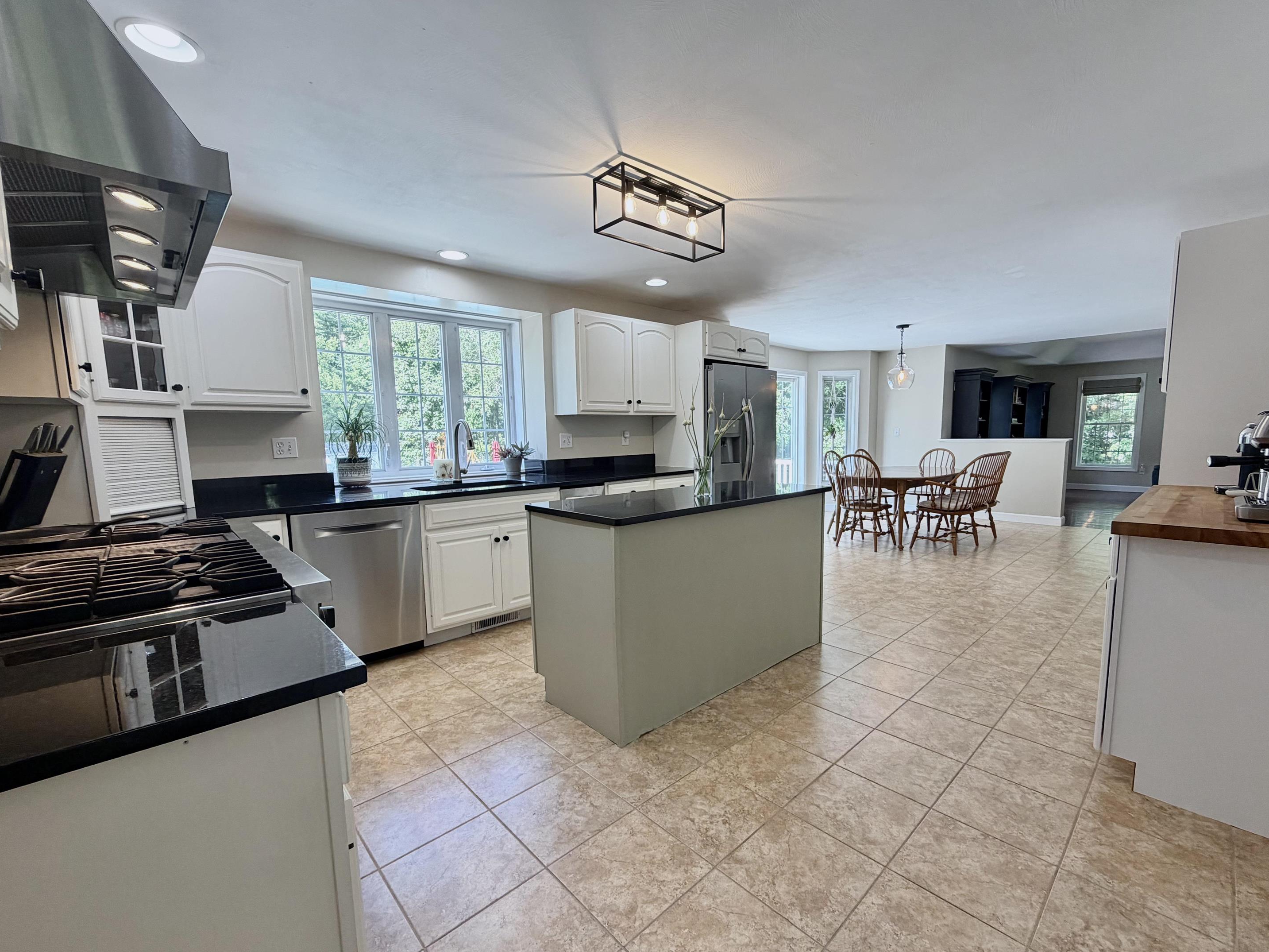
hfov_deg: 98.1
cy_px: 502
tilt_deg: -7.1
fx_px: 550
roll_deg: +1.0
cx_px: 664
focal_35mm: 15
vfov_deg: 81.7
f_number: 2.2
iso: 125
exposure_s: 1/120
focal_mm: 2.22
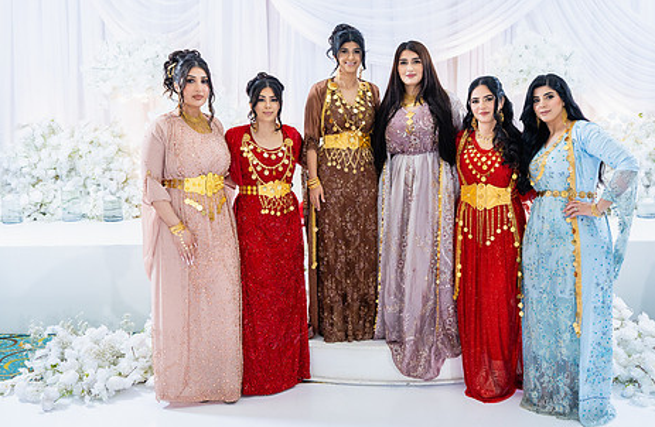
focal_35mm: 37
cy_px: 206
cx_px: 354
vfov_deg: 35.4
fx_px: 669
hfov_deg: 52.1
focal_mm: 28
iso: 640
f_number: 2.8
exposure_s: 1/160
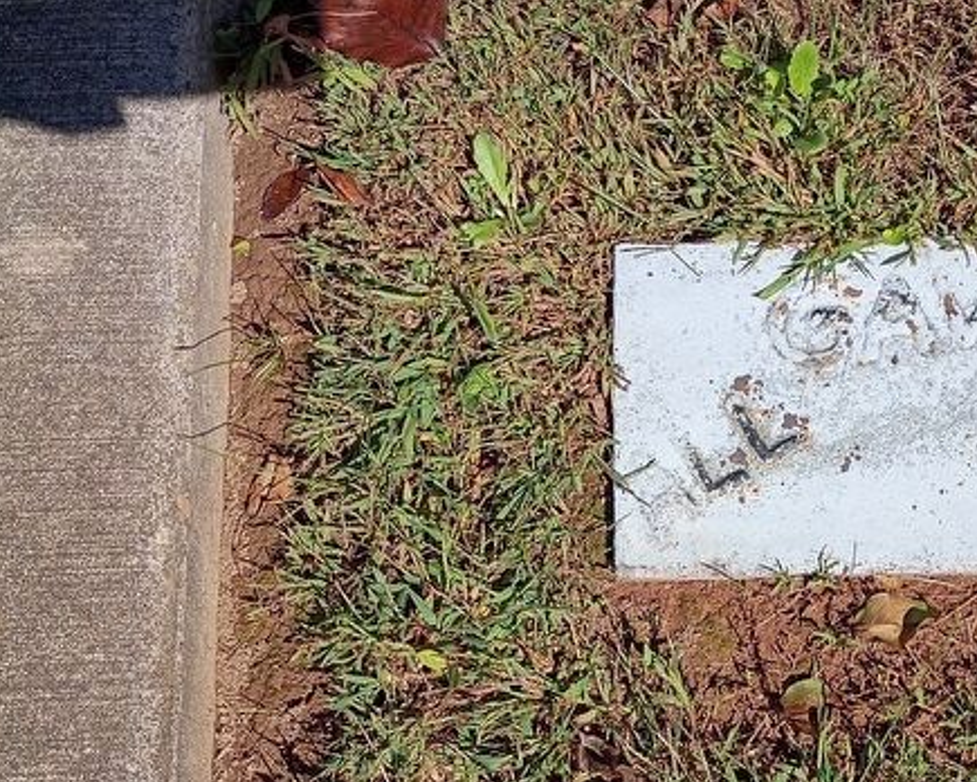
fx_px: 1504
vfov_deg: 28.8
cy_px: 562
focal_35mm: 52
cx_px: 703
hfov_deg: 35.4
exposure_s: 1/1401
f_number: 1.8
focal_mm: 4.27
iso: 102
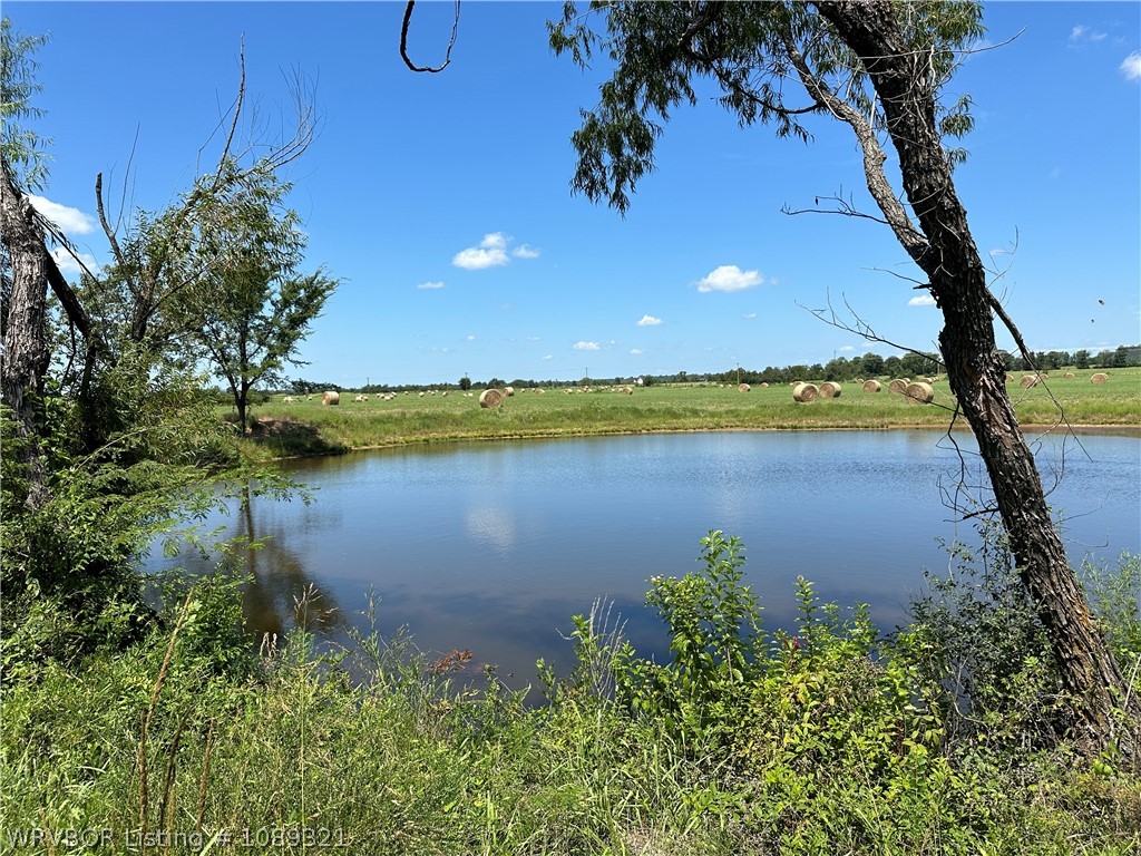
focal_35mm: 24
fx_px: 791
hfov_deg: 71.6
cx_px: 570
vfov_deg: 56.8
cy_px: 428
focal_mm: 6.86
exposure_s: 1/4545
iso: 80
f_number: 1.78
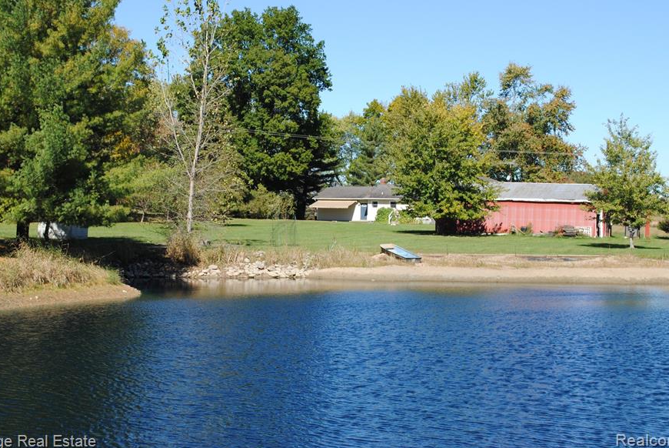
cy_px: 189
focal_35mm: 60
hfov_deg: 33.3
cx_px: 300
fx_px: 1116
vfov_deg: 22.7
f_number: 7.1
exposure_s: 1/200
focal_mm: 34
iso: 100
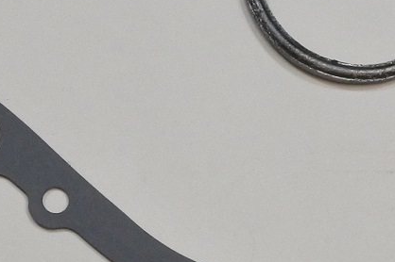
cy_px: 39
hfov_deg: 8.3
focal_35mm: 248
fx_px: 2719
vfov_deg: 5.5
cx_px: 60
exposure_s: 1/125
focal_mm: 21
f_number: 4.8
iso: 560
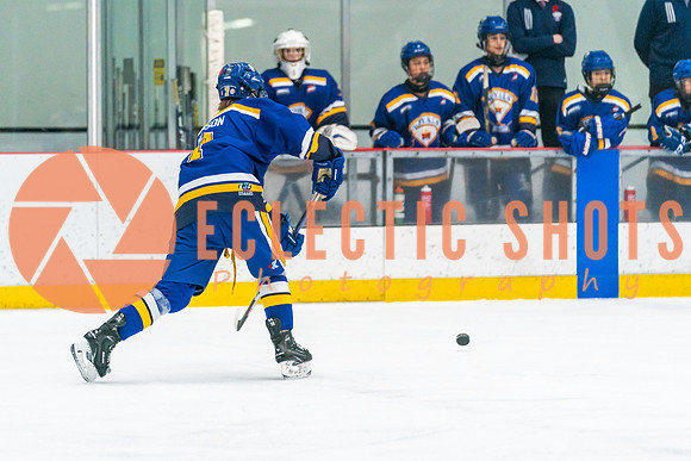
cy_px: 208
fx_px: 4098
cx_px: 297
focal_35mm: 213
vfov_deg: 6.4
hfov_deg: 9.6
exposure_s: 1/1250
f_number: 2.8
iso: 3200
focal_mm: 158
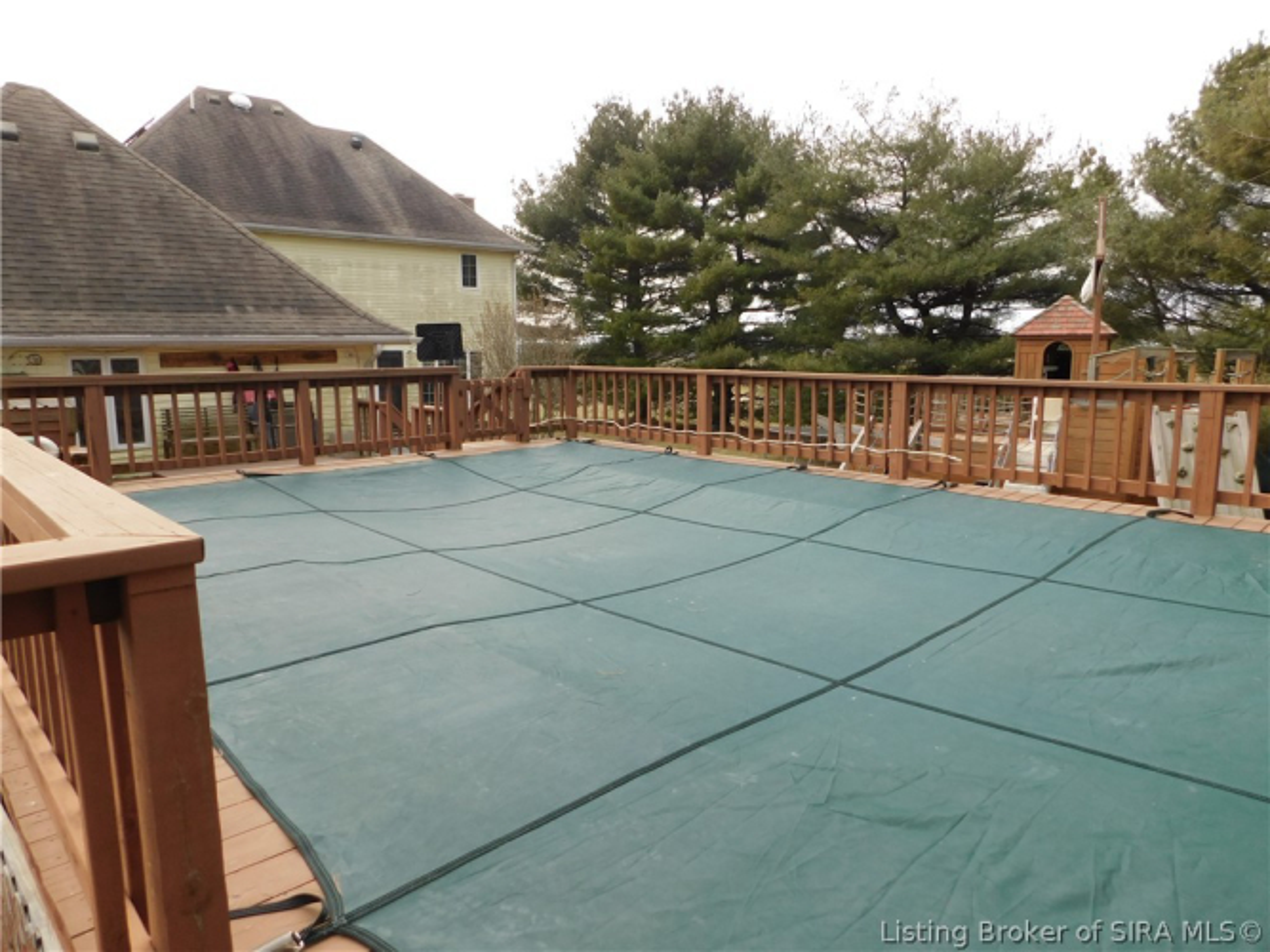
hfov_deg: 73.9
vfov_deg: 58.9
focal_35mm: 23
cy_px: 476
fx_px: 844
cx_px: 635
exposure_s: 1/500
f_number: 3
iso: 125
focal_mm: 4
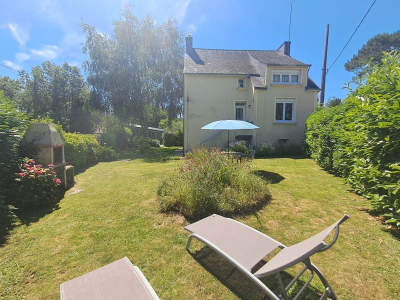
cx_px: 200
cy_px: 150
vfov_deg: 78.1
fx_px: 185
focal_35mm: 16
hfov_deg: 94.5
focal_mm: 1.64
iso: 40
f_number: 2.2
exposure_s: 1/1420
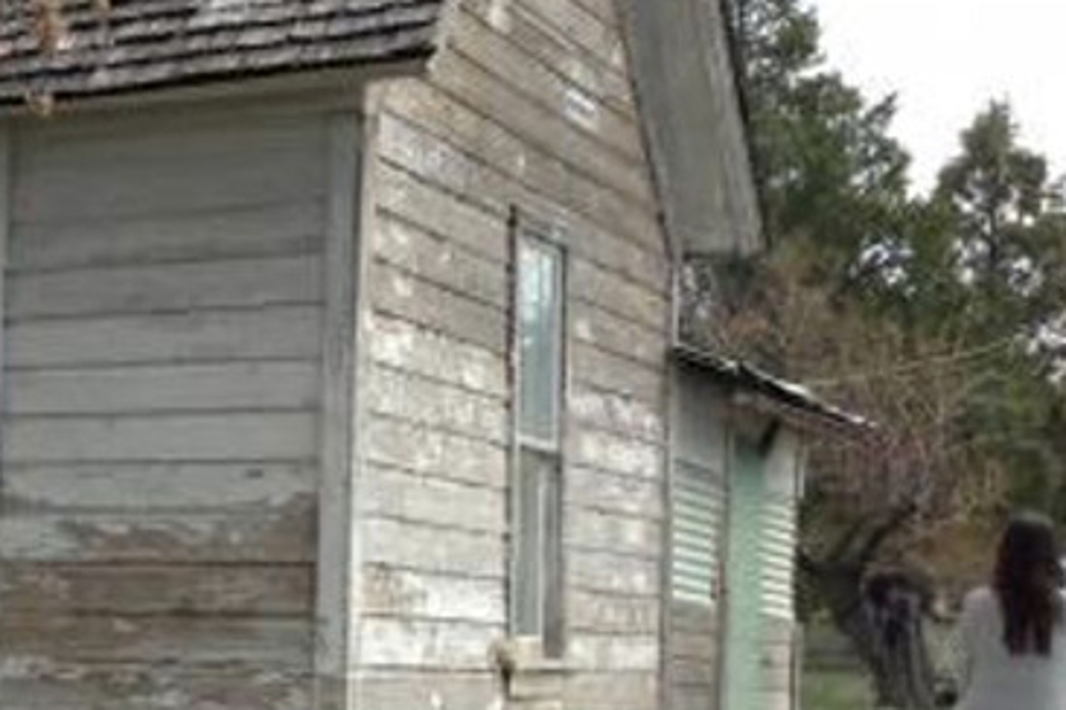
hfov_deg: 19.2
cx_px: -408
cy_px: 562
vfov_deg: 14.2
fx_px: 2842
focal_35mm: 96
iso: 25
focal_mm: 3.3
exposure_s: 1/562
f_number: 2.4
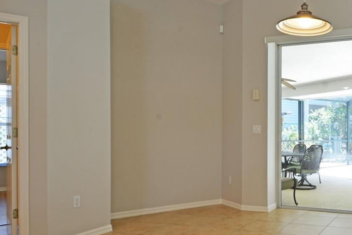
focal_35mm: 33
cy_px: 140
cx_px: 313
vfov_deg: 39.8
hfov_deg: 51.0
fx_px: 323
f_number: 16
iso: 160
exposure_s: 1/2.5
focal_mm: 10
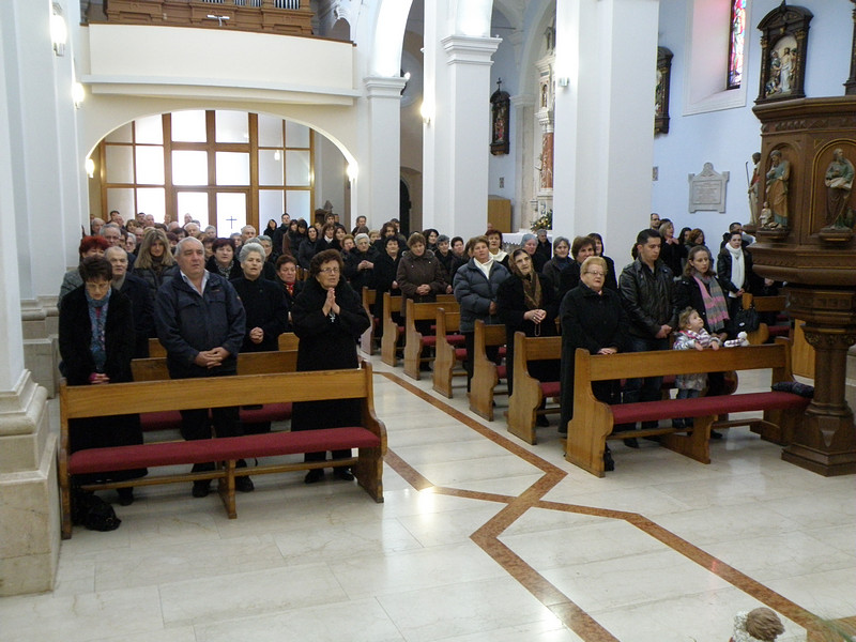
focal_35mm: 35
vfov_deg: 40.7
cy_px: 321
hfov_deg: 52.6
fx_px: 865
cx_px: 428
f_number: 3.2
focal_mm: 6.32
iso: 400
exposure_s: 1/8
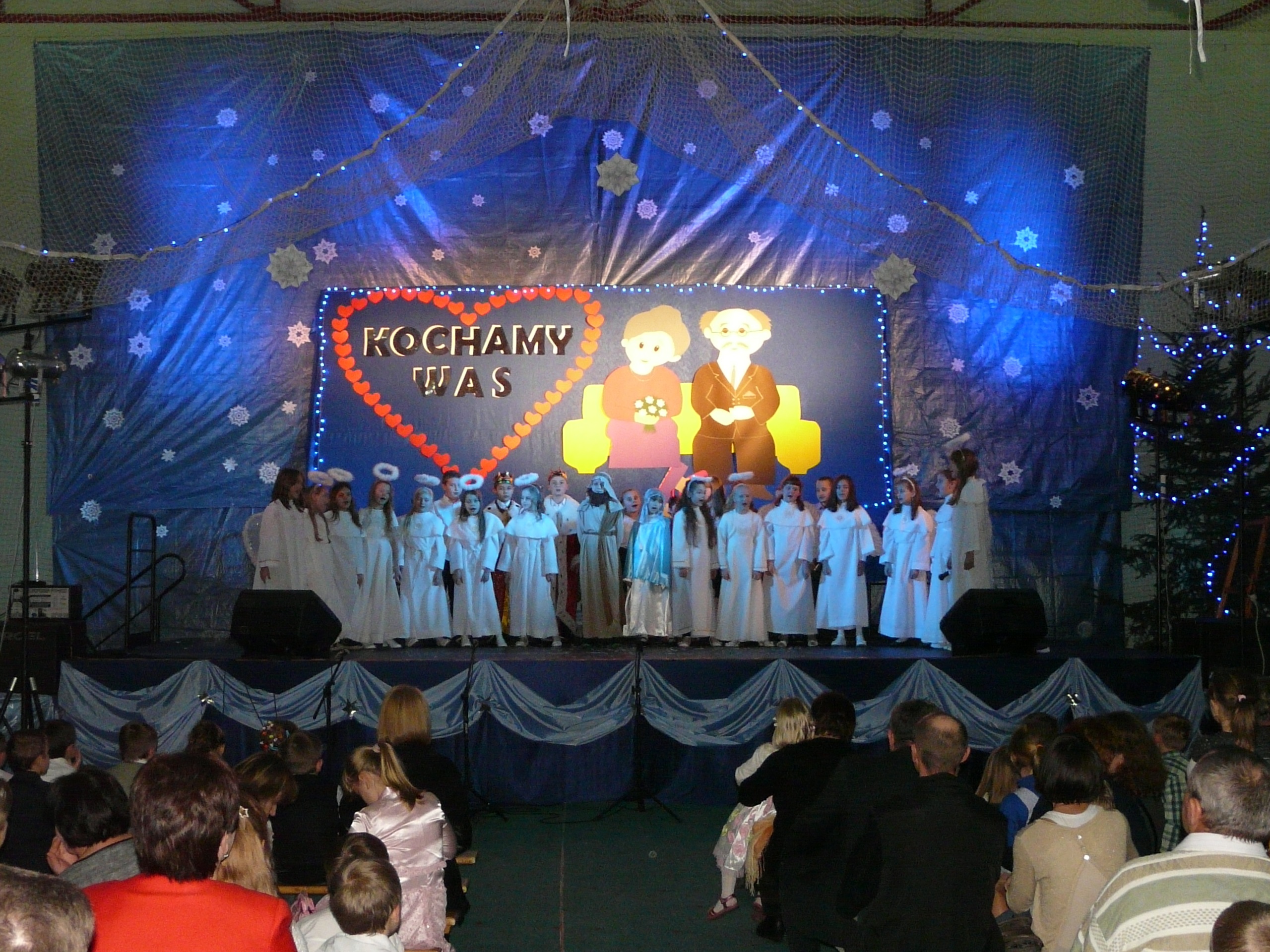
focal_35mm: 45
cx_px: 635
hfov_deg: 42.1
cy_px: 476
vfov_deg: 32.2
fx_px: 1651
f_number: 2.8
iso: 320
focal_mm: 5.7
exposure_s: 1/40
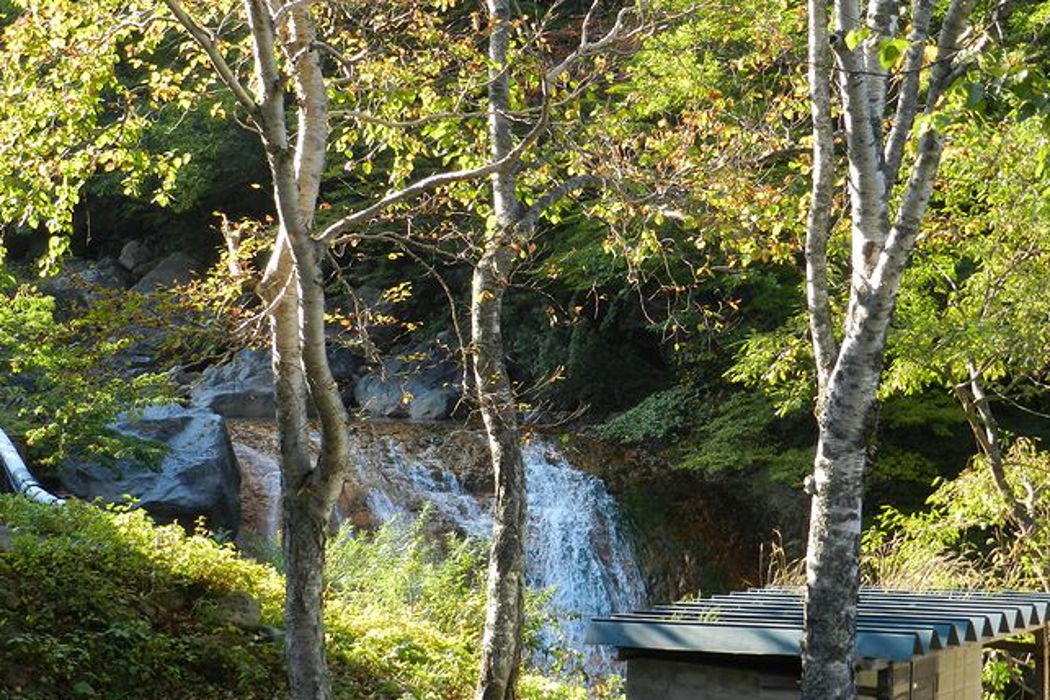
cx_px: 542
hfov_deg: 26.3
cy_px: 376
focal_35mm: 77
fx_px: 2246
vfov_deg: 17.7
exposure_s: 1/100
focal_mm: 12.1
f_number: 4.7
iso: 160
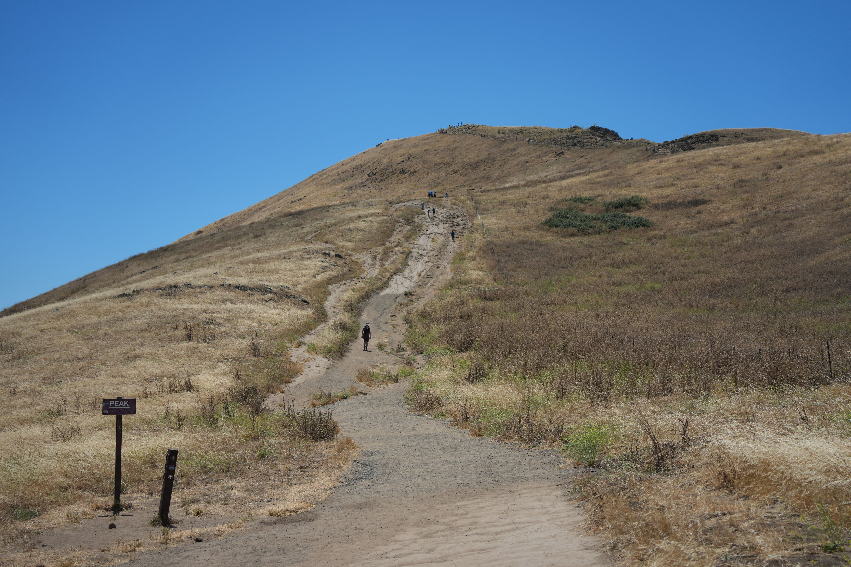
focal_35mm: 53
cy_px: 284
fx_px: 1253
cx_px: 426
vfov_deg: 25.5
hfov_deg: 37.5
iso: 200
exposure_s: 1/2000
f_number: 4.5
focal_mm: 53
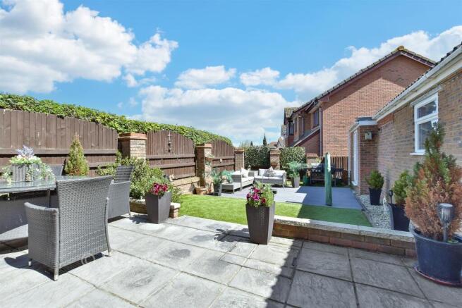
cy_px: 154
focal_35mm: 15
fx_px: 193
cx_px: 231
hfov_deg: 100.4
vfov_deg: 77.4
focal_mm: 10
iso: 500
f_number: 9
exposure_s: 1/320
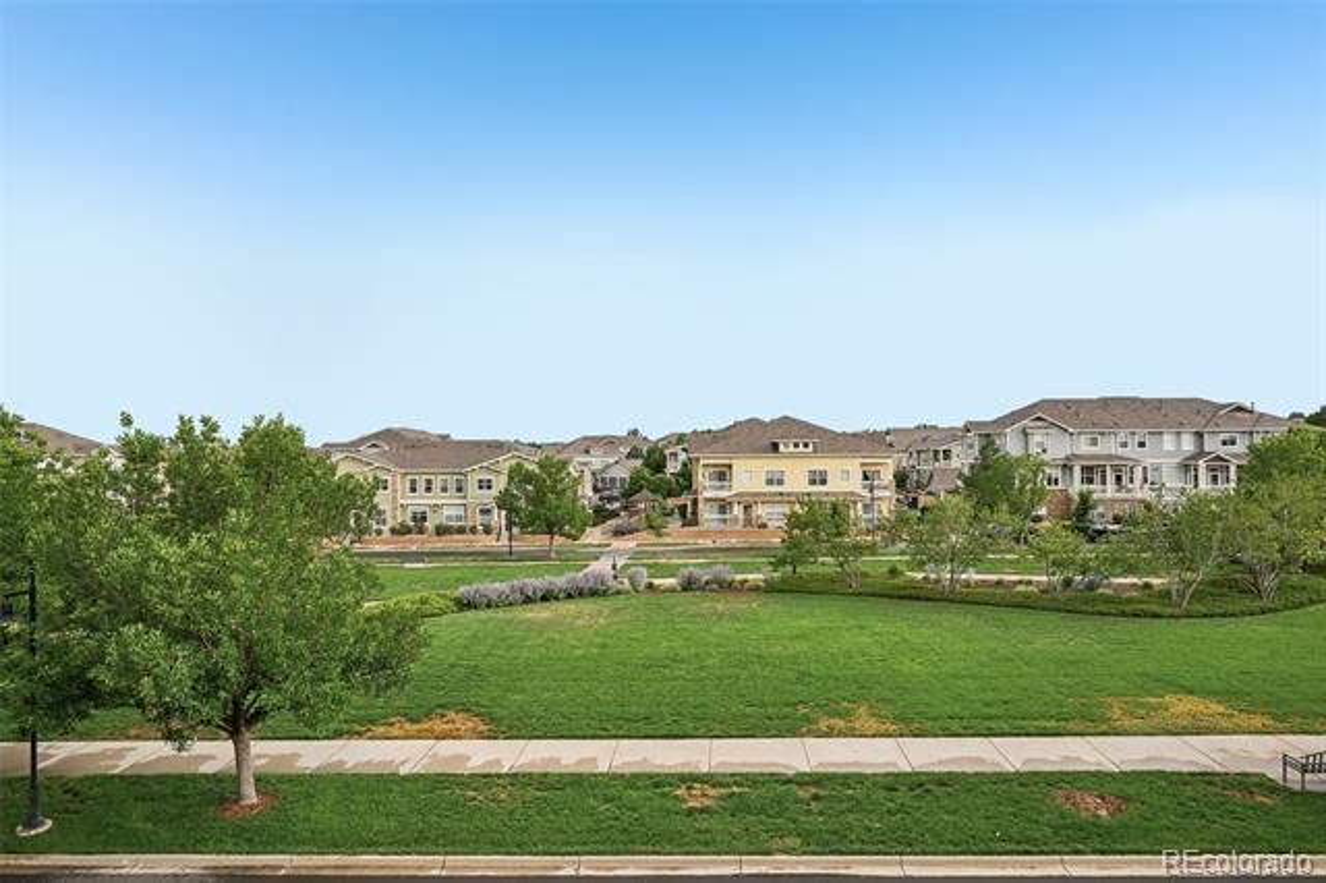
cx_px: 663
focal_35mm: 22
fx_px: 791
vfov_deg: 58.3
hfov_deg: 79.9
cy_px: 442
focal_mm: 21.5
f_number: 10
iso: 140
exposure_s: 1/25
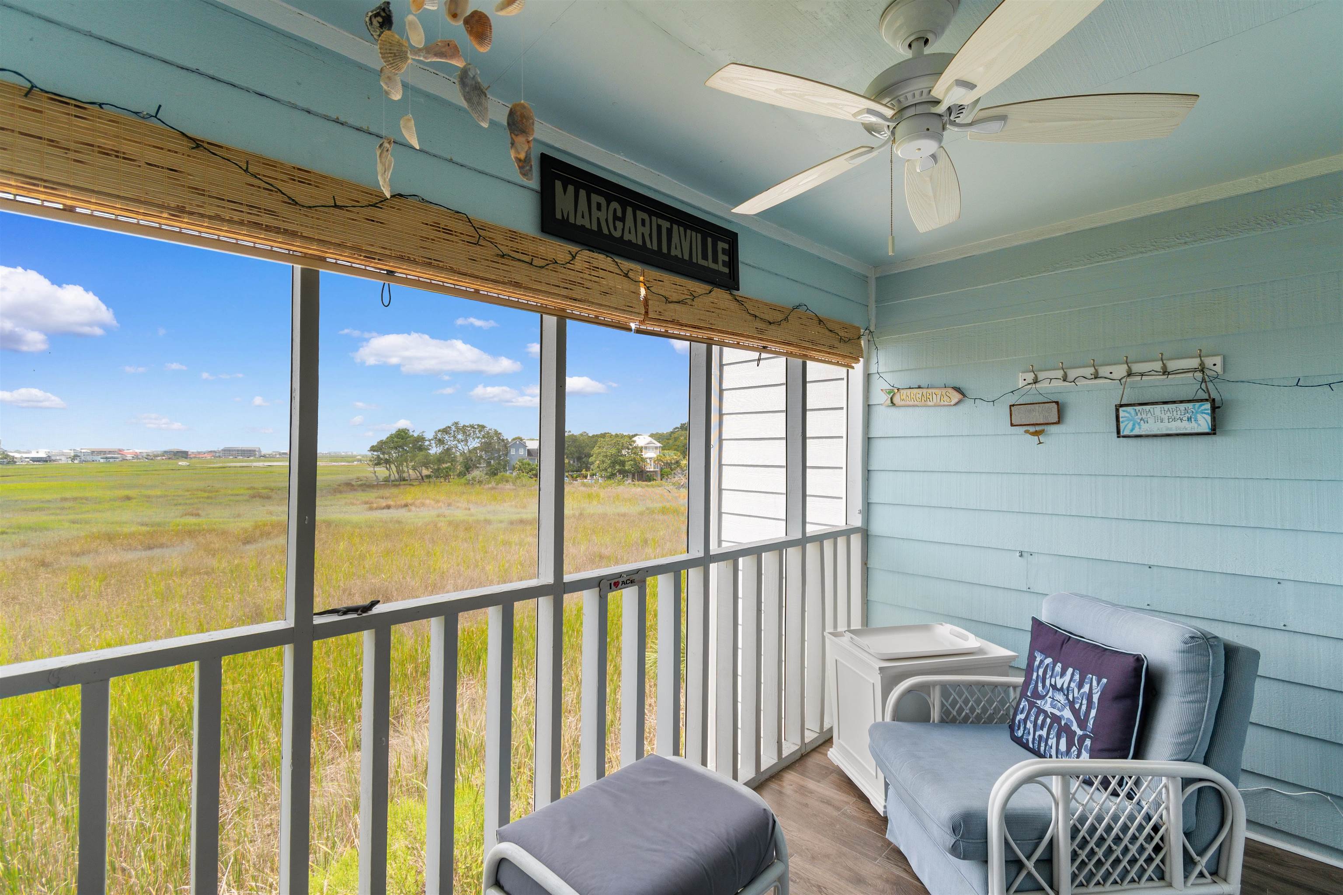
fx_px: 560
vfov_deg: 77.3
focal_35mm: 15
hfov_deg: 100.4
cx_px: 672
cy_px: 448
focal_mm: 10
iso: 100
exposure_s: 1/100
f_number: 5
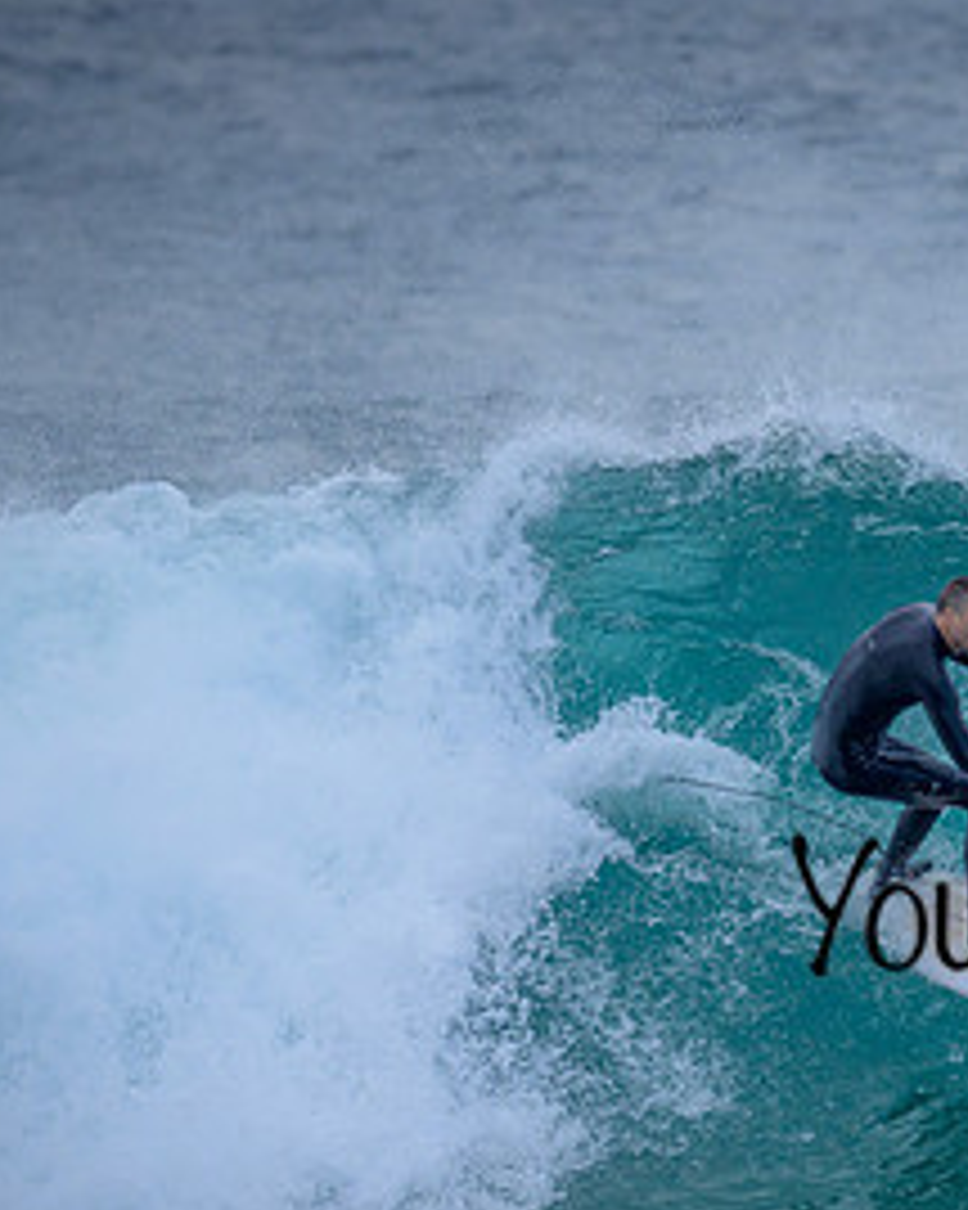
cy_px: 777
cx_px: 1081
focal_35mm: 1834
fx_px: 65715
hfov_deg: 0.8
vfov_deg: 1.1
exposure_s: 1/2000
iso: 800
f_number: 6.3
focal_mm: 800
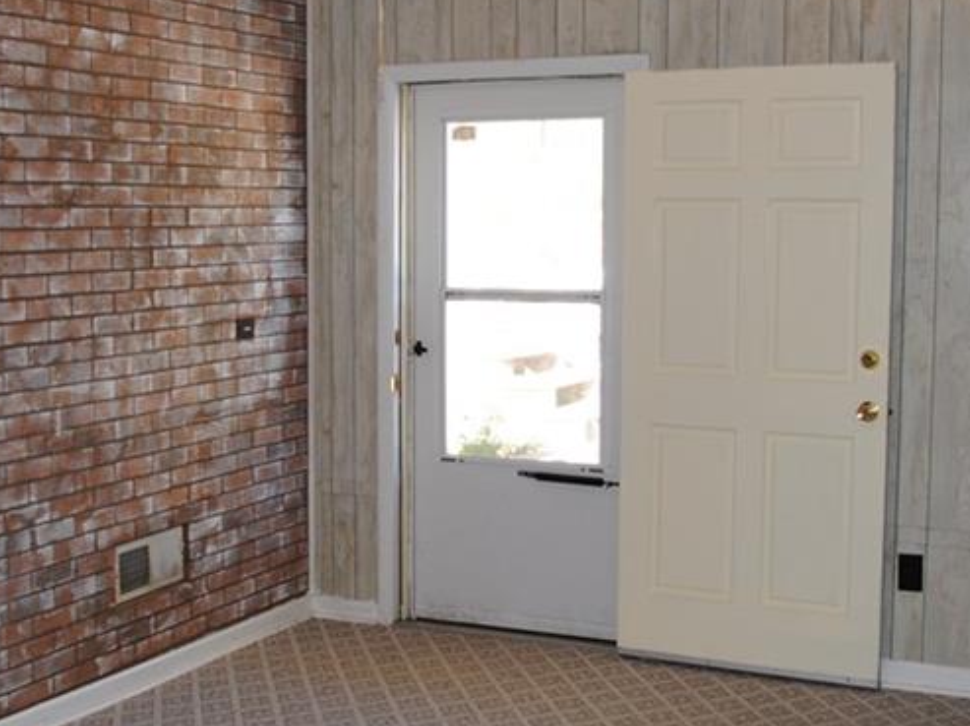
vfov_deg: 27.0
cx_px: 417
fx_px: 1512
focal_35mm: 54
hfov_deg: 35.5
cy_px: 364
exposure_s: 1/60
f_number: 3.5
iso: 200
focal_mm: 18
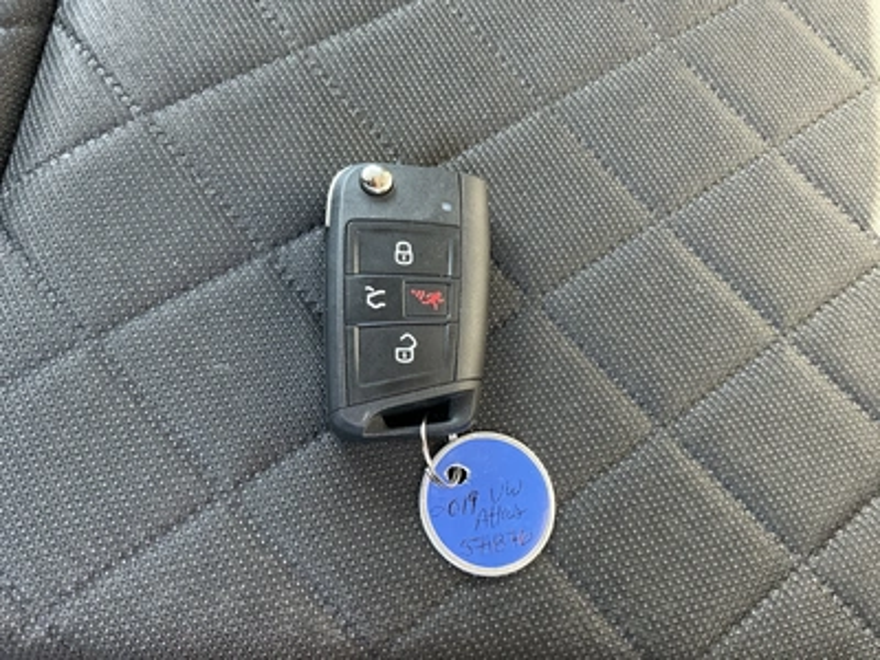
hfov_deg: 63.4
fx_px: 712
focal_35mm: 28
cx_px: 440
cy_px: 330
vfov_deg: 49.7
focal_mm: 3
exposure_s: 1/60
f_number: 1.8
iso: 125
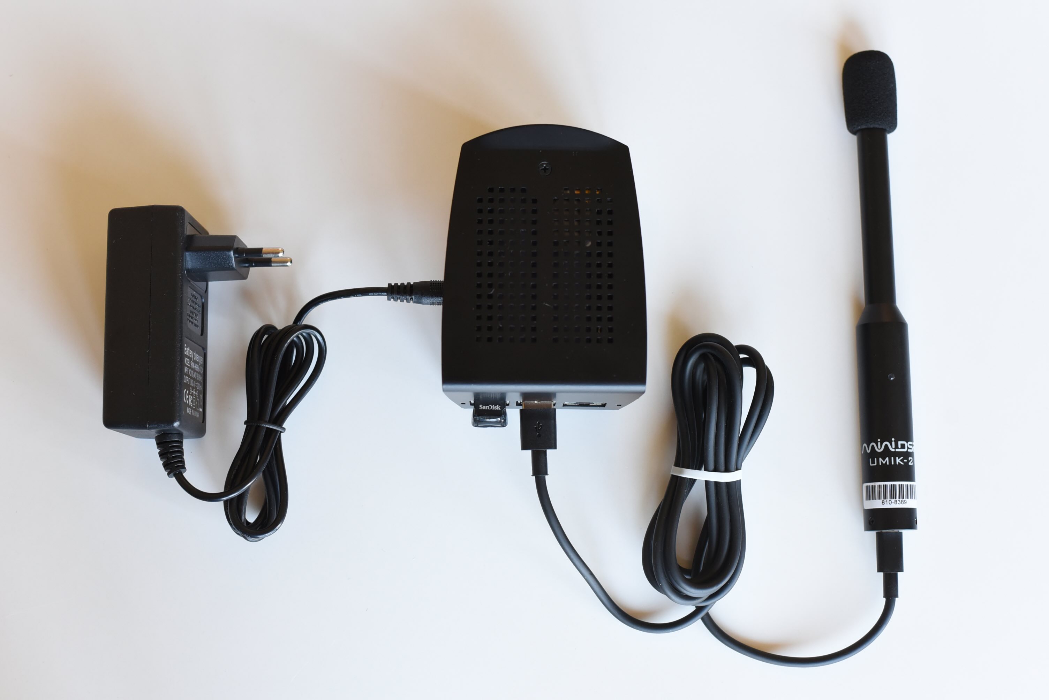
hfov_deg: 39.6
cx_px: 524
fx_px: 1457
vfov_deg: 27.0
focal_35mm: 50
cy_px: 350
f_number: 5
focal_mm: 50
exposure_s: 1/80
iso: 2000
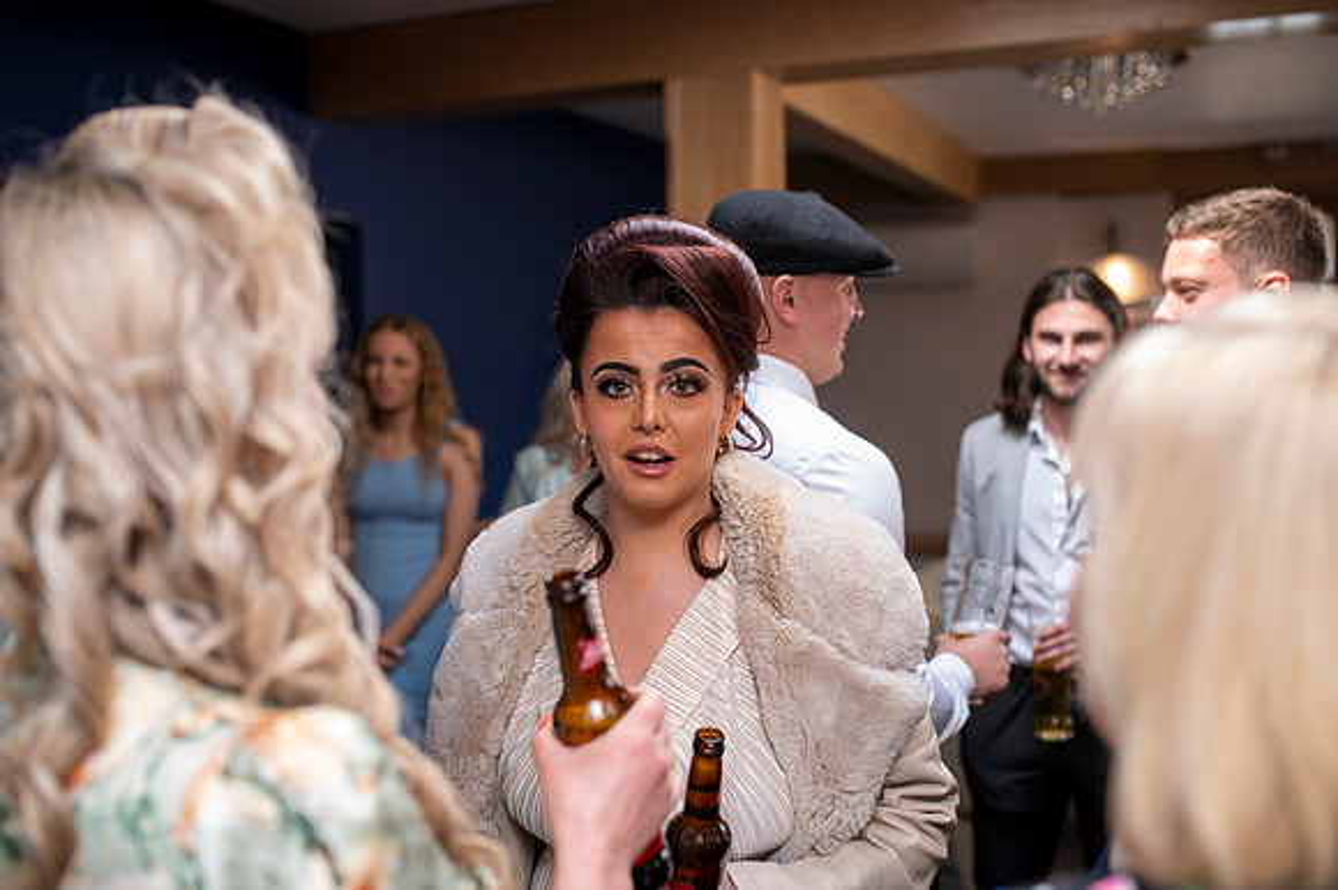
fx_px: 1300
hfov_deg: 54.5
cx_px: 669
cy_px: 445
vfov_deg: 37.8
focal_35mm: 35
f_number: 2.5
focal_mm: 35
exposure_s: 1/100
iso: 200
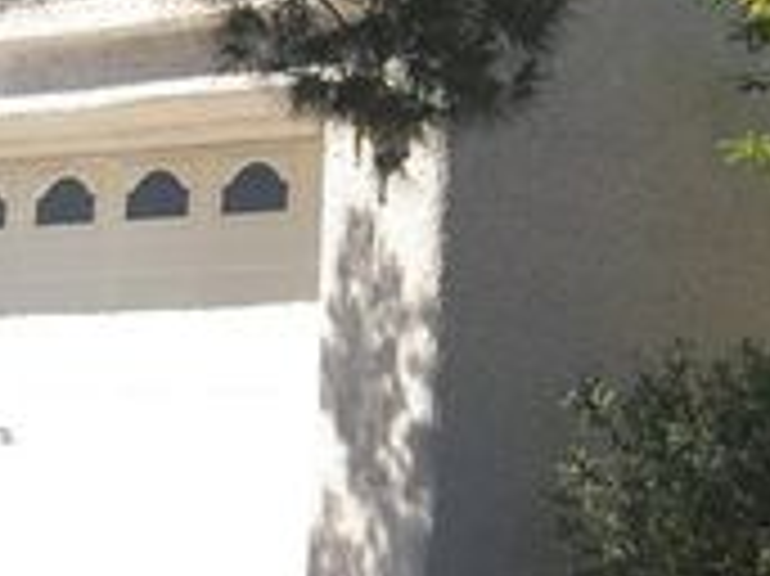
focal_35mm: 85
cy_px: 281
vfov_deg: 17.3
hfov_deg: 21.5
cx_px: 901
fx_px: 1889
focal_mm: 4.15
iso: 32
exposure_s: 1/1319
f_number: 2.2
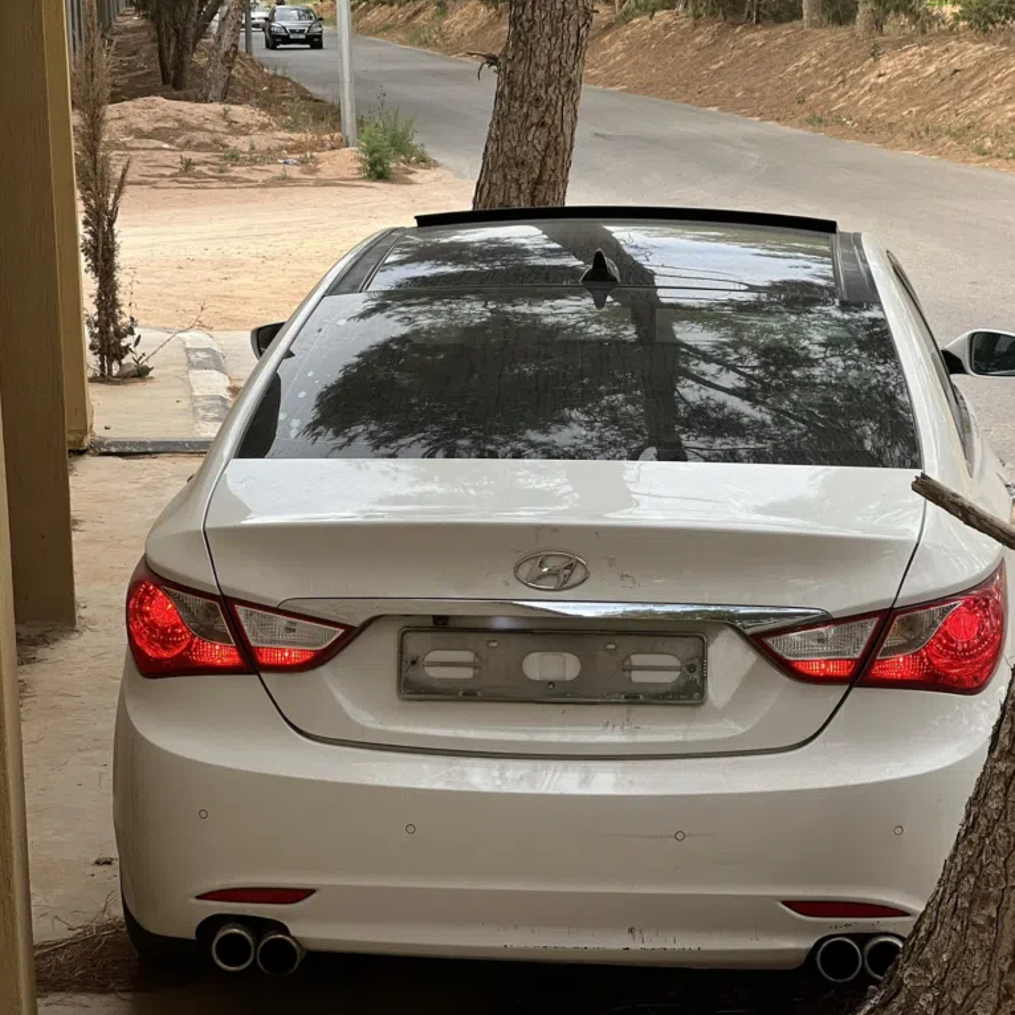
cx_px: 579
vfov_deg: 19.1
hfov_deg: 19.1
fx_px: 3019
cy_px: 508
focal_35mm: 91
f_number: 2.8
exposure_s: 1/121
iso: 32
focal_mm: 9
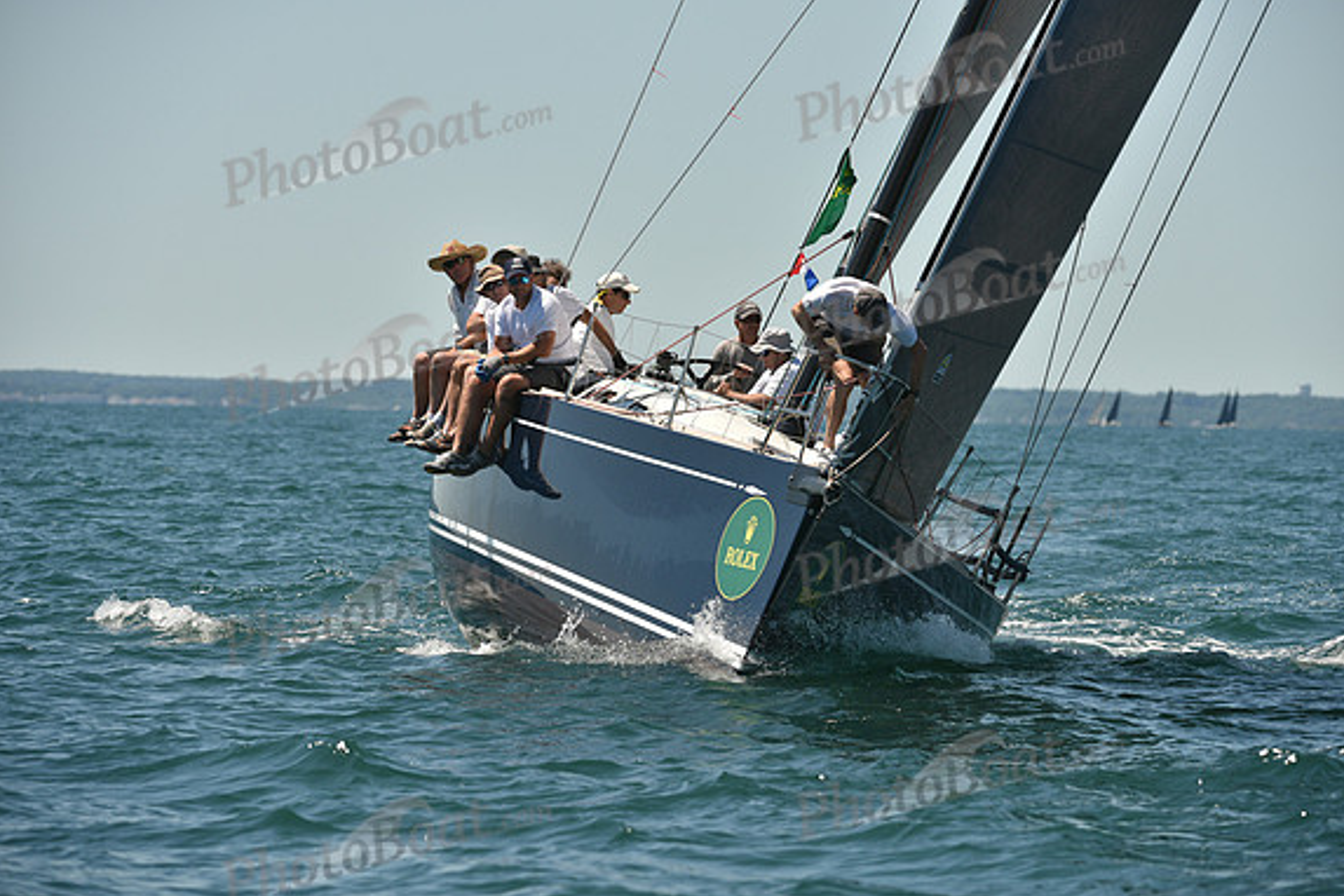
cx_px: 676
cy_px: 452
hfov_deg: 8.1
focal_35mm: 253
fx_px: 9445
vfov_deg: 5.4
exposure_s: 1/1250
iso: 250
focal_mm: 250
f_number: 6.3
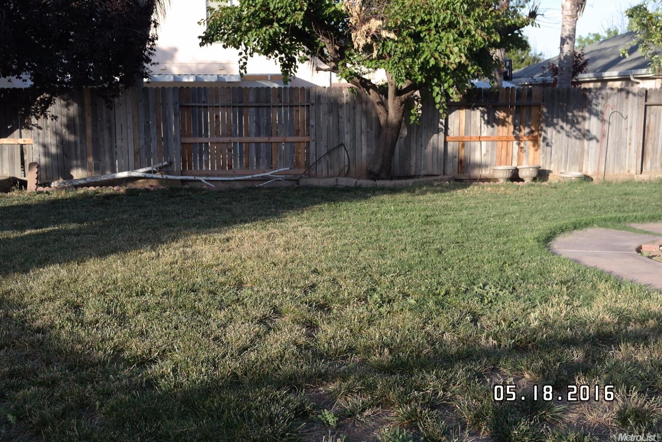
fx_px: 662
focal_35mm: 36
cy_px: 221
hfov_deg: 53.1
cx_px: 331
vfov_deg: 36.9
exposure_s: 1/160
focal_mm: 24
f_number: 5
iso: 100
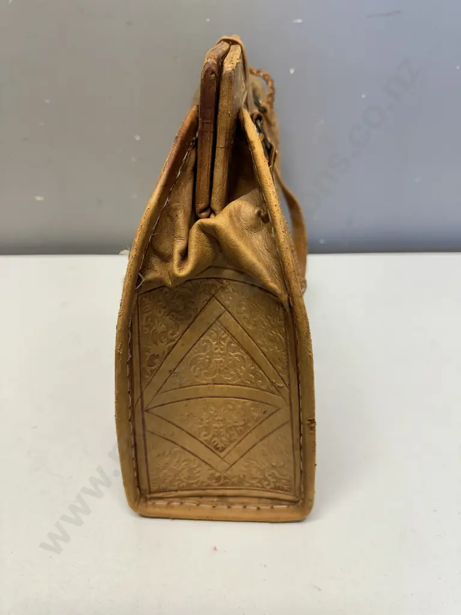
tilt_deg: -32.9
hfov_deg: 56.8
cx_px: 230
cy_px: 308
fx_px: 426
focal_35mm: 24
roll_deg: +0.1
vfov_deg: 71.6
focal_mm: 6.86
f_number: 1.78
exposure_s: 1/100
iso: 125
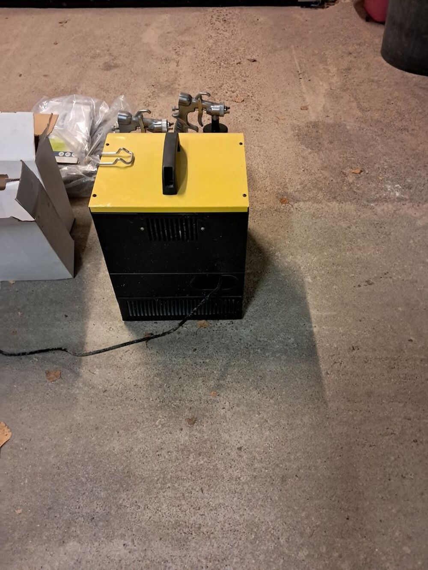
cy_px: 285
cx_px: 214
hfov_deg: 51.4
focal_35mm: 27
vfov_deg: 65.3
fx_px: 445
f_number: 1.8
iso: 640
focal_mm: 4
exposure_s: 1/25
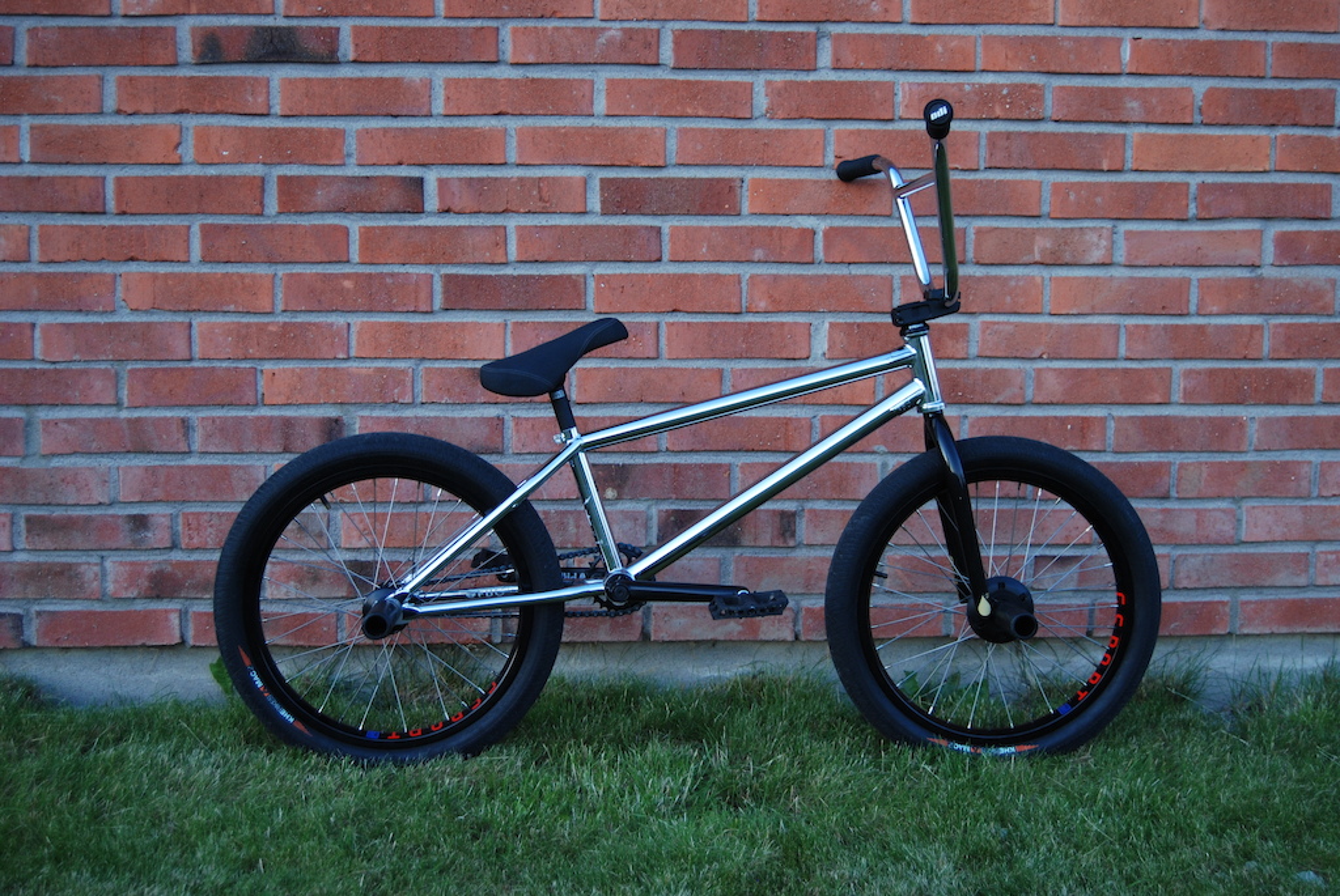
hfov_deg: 46.4
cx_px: 670
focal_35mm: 42
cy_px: 448
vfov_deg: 32.0
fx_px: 1565
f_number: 4.2
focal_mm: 28
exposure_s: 1/30
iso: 360
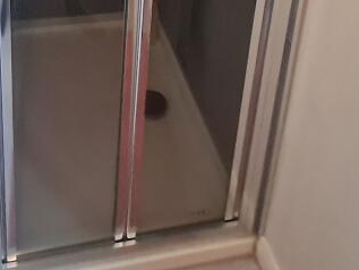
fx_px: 436
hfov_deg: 43.9
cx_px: 110
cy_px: -137
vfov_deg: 25.6
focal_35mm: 42
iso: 200
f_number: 2.2
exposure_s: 1/50
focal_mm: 1.74
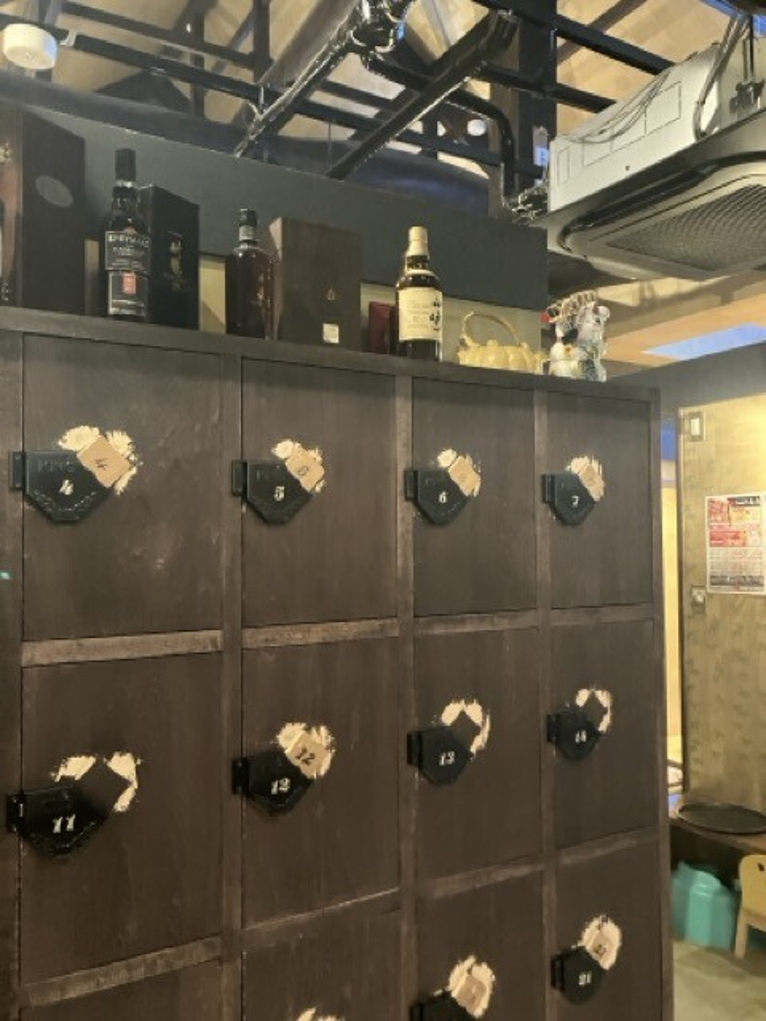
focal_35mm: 28
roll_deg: -0.6
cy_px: 510
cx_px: 383
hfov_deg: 49.7
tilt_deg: +3.4
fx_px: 826
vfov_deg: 63.4
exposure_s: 1/24
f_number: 1.8
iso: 640
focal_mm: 3.99
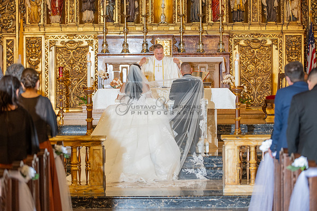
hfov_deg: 17.4
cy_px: 106
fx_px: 1037
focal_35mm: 118
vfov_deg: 11.6
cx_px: 158
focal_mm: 116
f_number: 2.8
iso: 1000
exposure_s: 1/100
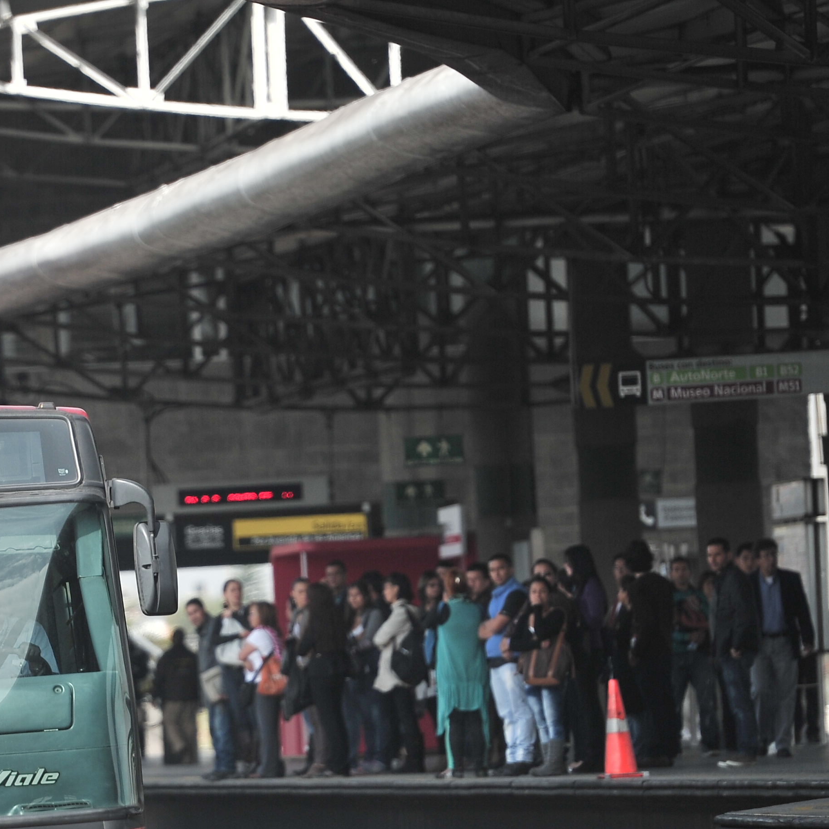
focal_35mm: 395
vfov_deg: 4.4
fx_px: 10702
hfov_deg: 4.4
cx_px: 120
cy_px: 580
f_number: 2.8
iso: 250
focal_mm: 200
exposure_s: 1/3200
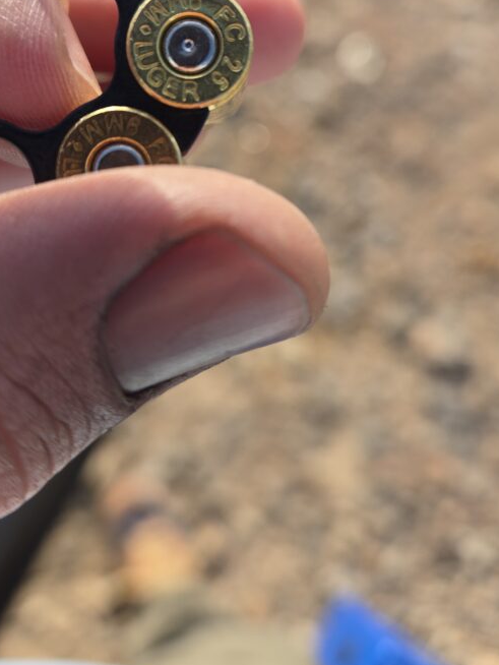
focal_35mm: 36
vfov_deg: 49.7
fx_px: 691
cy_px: 184
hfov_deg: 39.6
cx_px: 217
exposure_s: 1/736
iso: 25
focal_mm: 5.4
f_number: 1.8
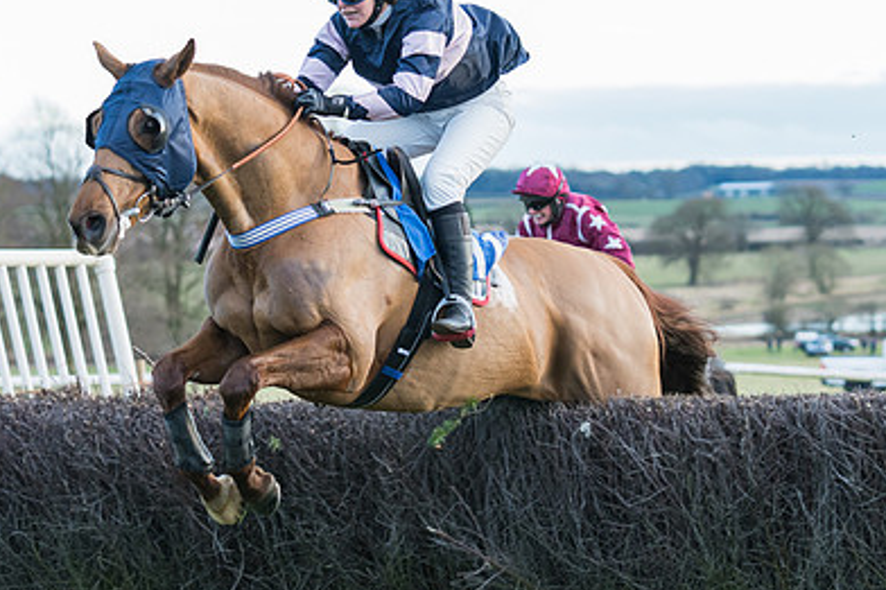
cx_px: 440
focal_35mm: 152
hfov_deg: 13.5
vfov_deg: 9.0
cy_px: 317
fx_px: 3739
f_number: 2.8
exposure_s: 1/1000
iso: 800
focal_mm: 70
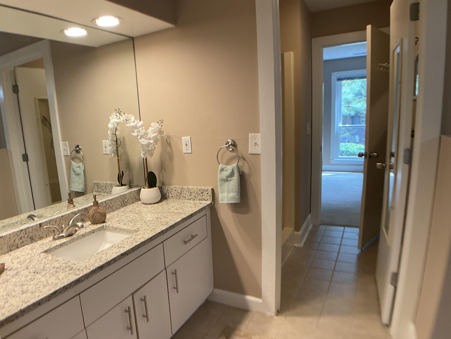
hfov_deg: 51.0
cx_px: 176
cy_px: 189
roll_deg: +3.9
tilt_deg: -12.8
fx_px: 469
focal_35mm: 36
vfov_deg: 39.6
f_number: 1.8
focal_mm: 3
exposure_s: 1/60
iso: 80
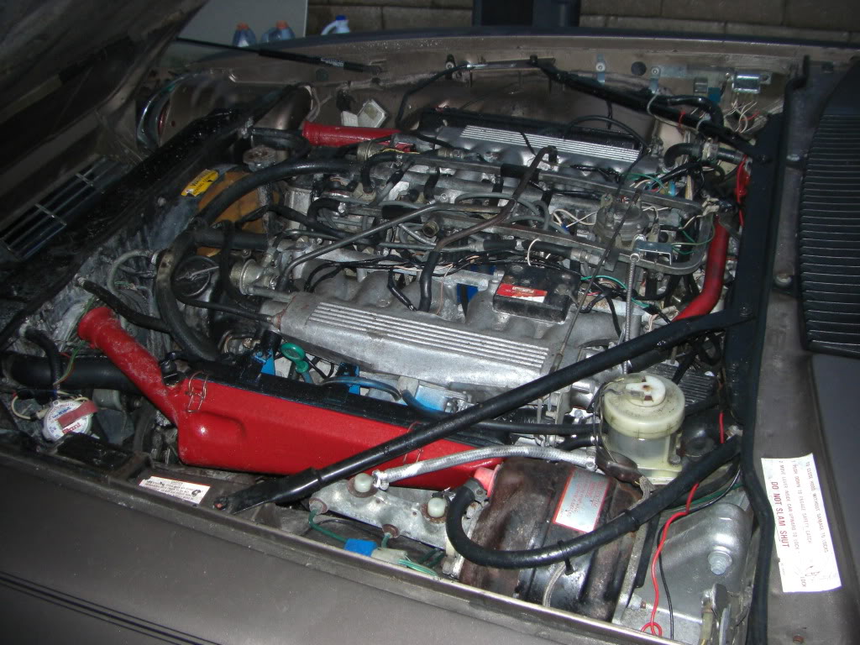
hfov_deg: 49.0
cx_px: 430
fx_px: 944
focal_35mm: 38
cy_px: 322
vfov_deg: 37.7
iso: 200
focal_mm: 6.3
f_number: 3.4
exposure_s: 1/60
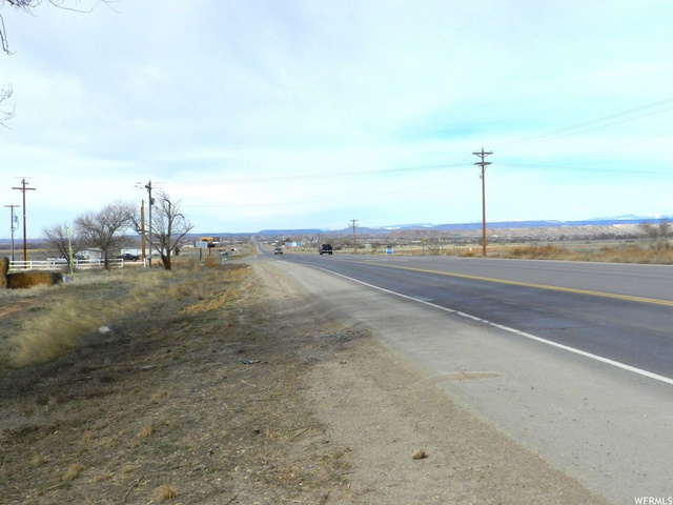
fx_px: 739
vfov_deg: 37.7
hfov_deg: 49.0
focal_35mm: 38
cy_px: 252
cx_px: 336
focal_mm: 6.7
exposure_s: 1/1000
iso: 160
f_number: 5
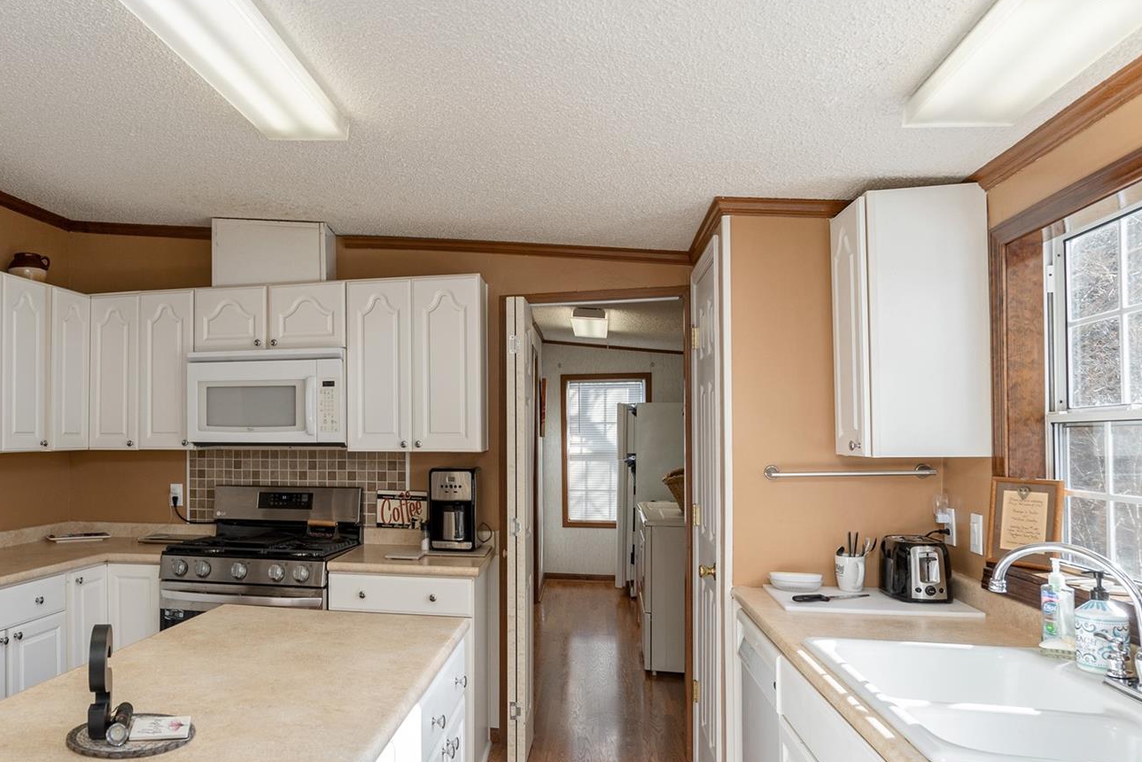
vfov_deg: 47.9
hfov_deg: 65.0
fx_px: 857
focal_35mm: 27
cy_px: 426
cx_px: 352
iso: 320
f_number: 8
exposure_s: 1/200
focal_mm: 17
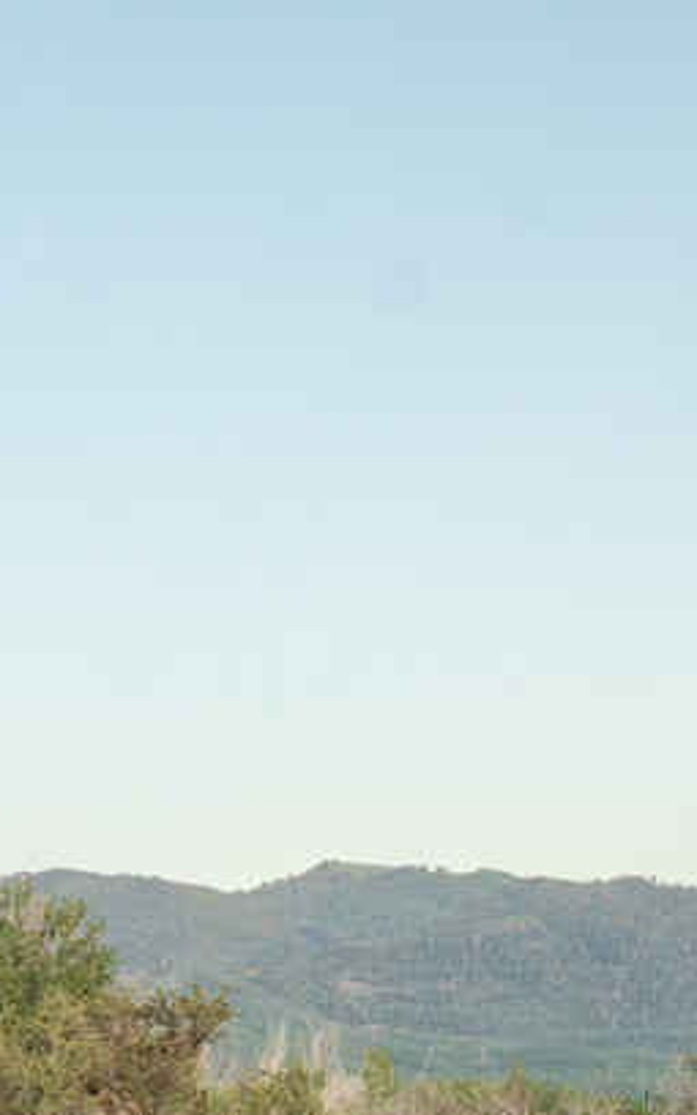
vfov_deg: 16.3
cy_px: 880
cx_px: -44
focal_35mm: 127
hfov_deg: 10.2
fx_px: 3860
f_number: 8
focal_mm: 24
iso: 200
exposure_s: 1/20
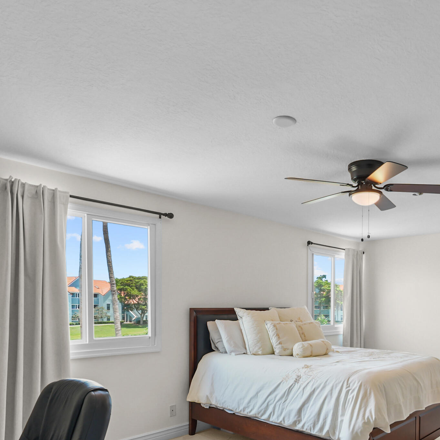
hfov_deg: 55.7
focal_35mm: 28
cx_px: 306
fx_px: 403
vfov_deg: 55.4
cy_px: 313
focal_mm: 10
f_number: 4
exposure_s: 1/6
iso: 100
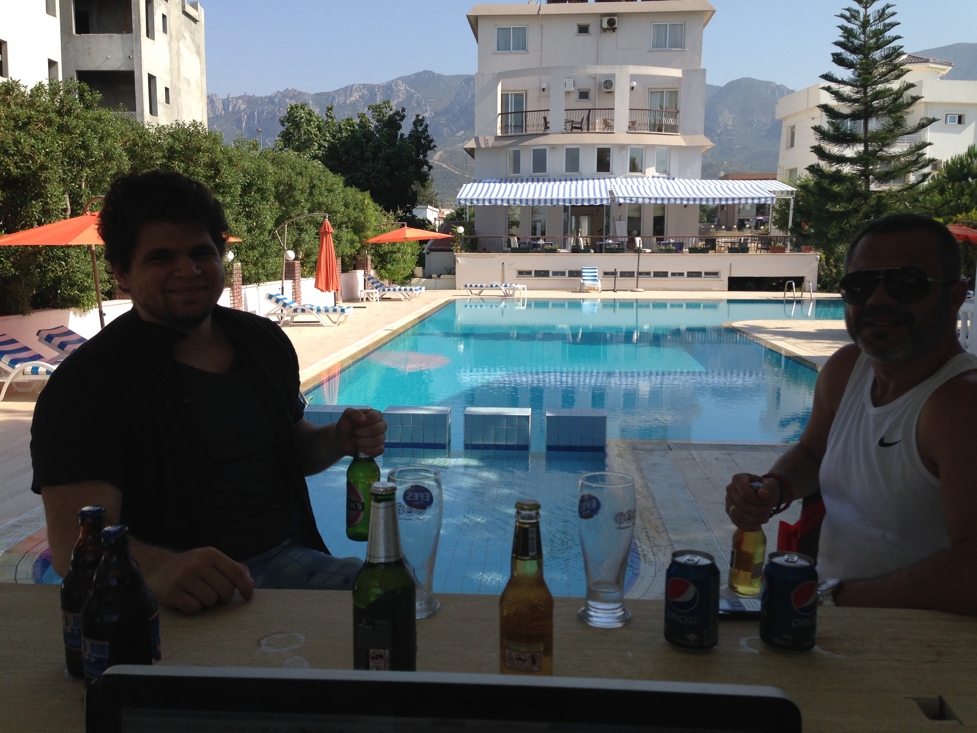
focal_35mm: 33
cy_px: 366
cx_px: 488
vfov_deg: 42.9
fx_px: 931
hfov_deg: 55.4
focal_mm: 4.12
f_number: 2.4
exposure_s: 1/1153
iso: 50
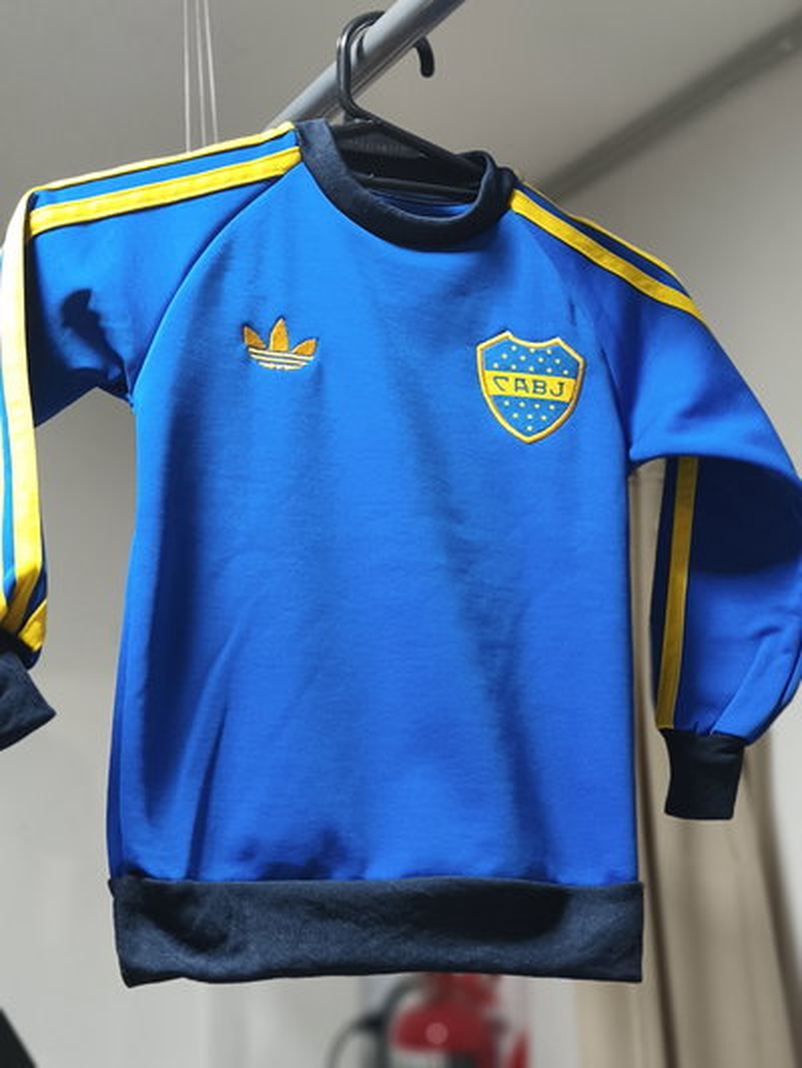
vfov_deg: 41.2
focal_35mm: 46
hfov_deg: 31.5
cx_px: 401
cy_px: 534
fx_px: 1420
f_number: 1.65
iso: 1000
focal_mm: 6.14
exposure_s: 1/50
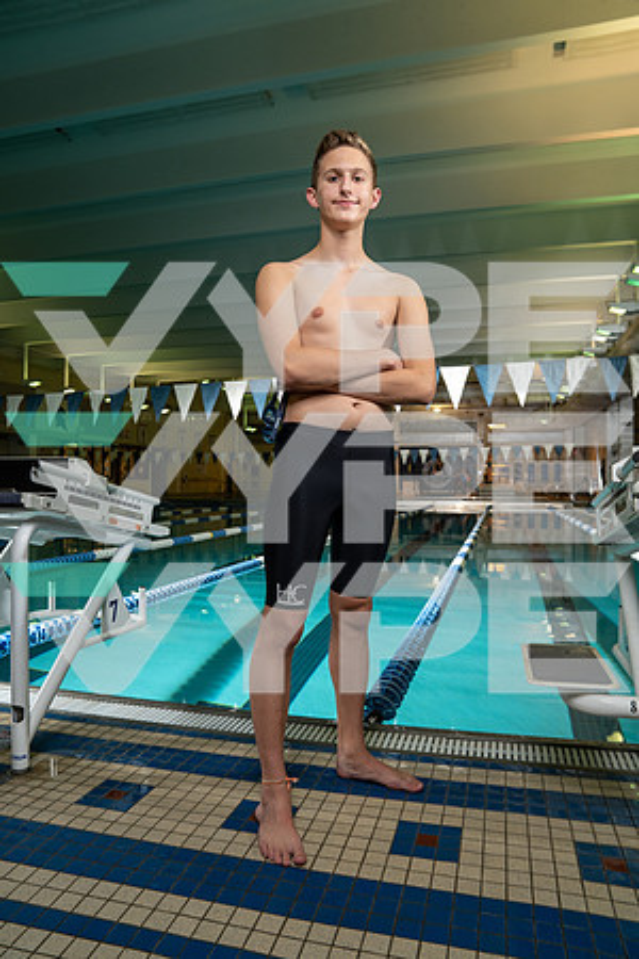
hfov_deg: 53.1
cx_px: 320
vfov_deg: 73.7
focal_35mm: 24
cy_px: 480
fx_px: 639
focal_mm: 24
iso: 640
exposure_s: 1/250
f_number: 4.5
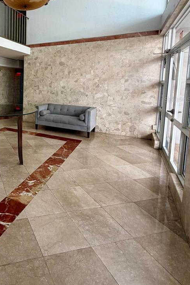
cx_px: 16
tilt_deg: -6.0
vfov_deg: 72.0
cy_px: 99
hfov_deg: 47.2
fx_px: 190
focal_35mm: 24
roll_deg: -1.8
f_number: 2.2
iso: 100
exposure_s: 1/121
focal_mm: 2.22
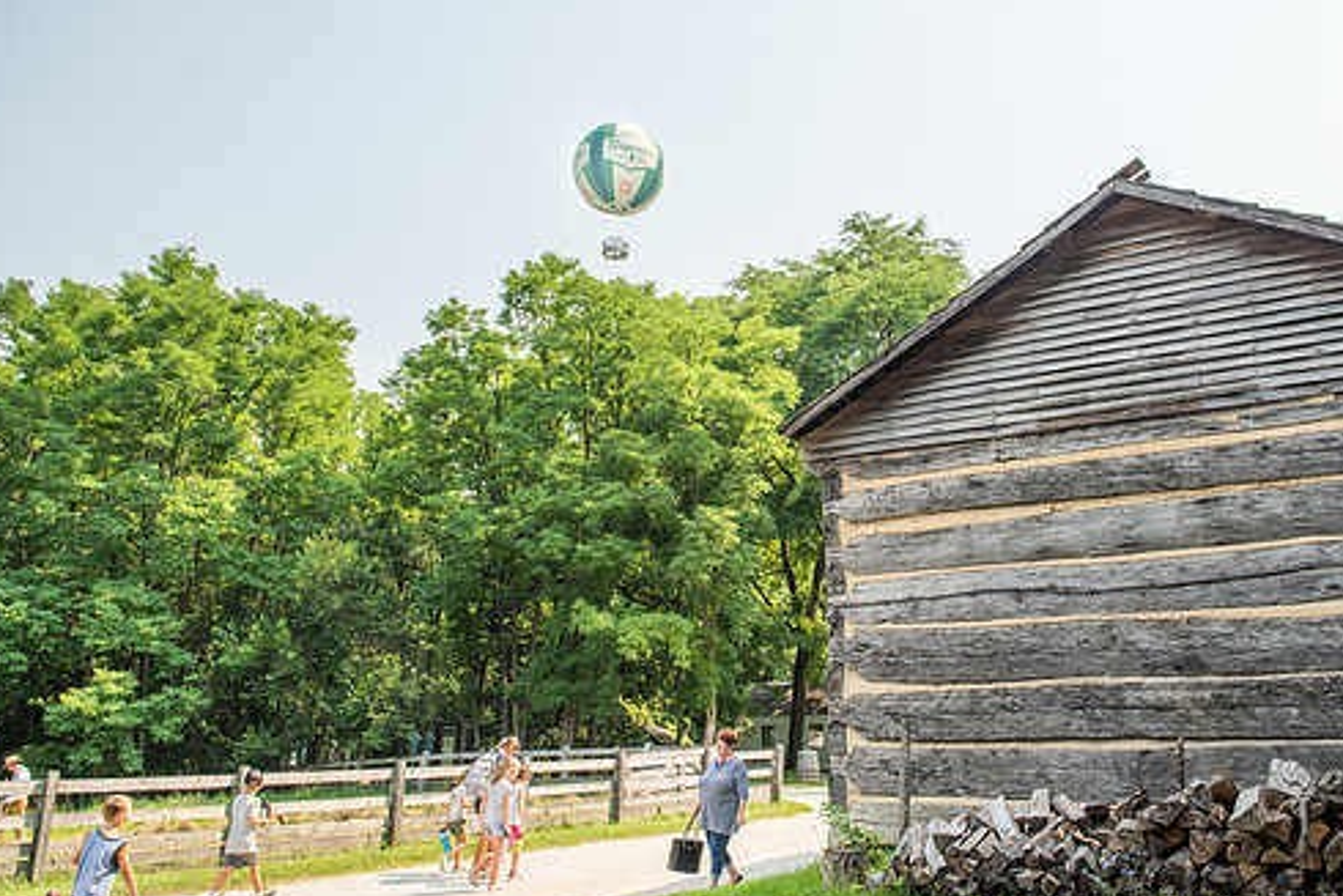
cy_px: 405
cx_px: 787
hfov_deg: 61.5
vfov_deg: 43.6
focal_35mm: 30
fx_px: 1119
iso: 320
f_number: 4
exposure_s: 1/2500
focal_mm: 24
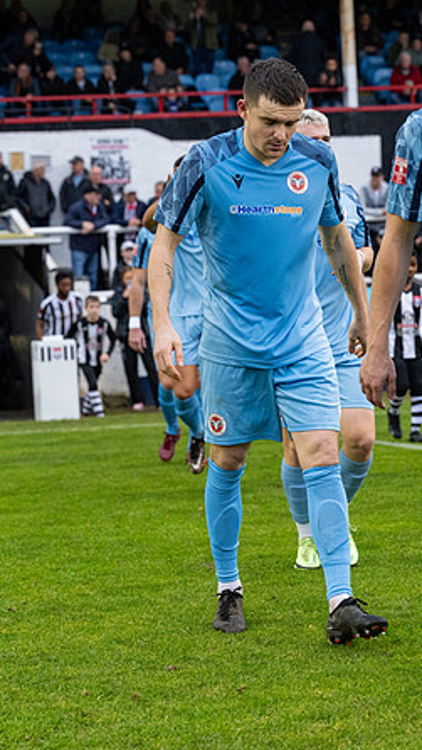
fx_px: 2207
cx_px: 253
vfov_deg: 19.3
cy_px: 377
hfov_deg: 10.9
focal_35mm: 111
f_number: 4
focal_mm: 70
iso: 2000
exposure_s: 1/400
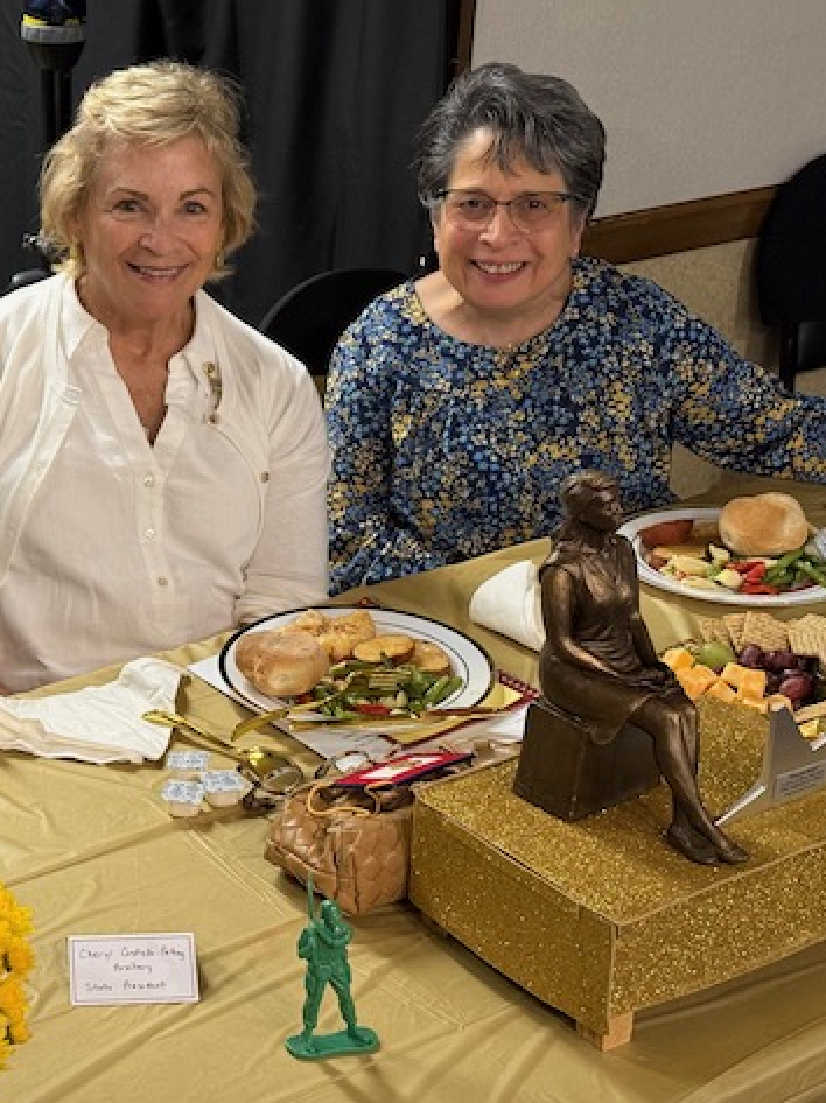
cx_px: 93
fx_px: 2071
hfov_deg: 22.1
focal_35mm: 65
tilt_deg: -24.5
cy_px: 546
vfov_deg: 29.8
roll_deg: +0.2
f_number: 1.78
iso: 250
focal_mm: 6.76
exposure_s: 1/40
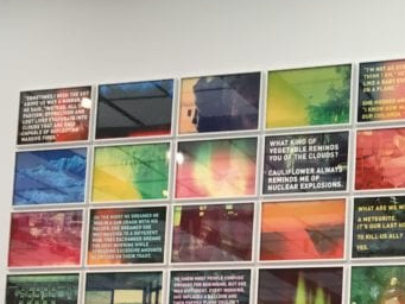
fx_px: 1018
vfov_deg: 16.2
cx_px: 409
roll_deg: -2.0
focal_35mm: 87
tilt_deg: +6.4
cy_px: 384
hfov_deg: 21.7
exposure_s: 1/30
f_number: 2.2
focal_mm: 4.15
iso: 64
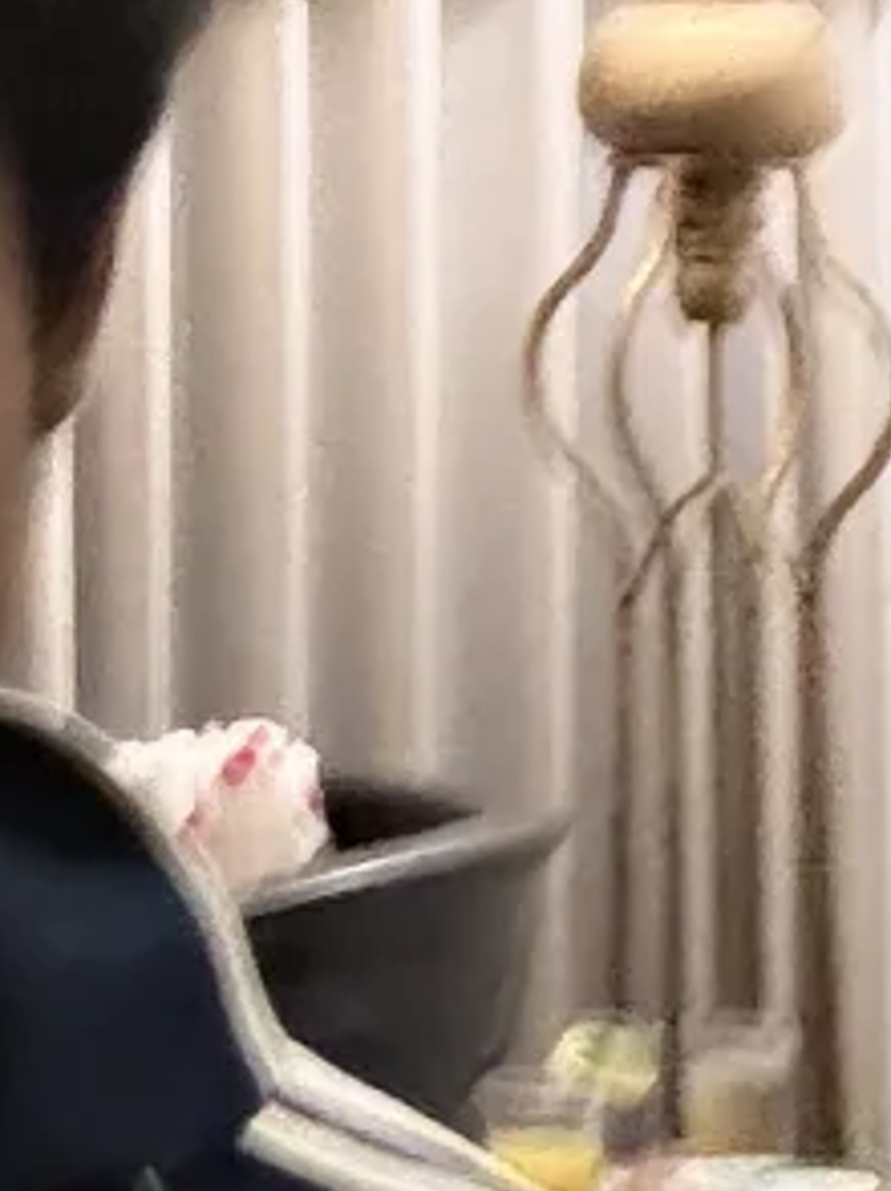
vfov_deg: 13.3
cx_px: -956
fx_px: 5052
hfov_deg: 9.4
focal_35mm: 147
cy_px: -4
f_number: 1.9
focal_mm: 2.71
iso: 640
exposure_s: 1/17
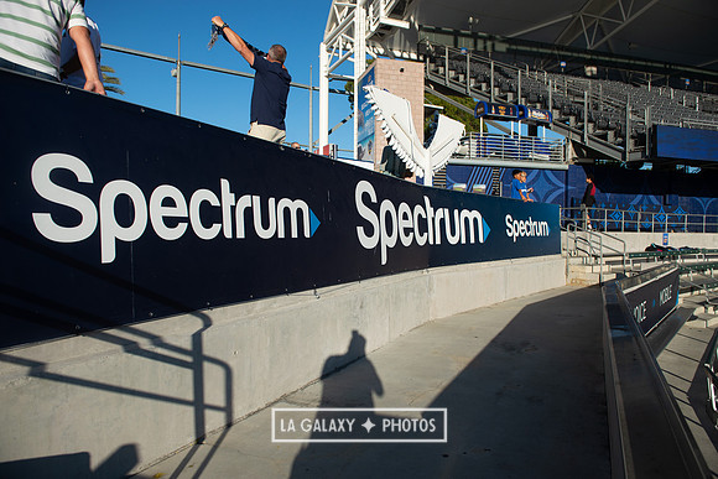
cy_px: 240
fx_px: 479
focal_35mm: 24
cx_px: 359
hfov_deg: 73.7
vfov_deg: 53.2
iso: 200
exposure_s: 1/2000
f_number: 4.5
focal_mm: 24
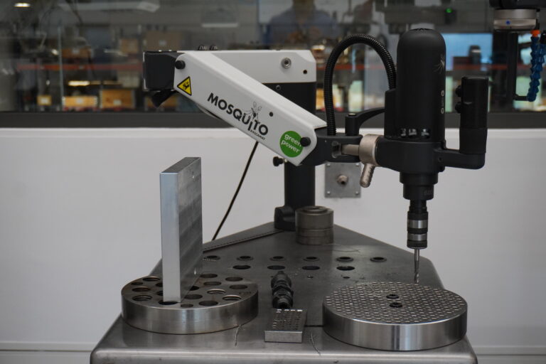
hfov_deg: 35.1
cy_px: 182
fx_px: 864
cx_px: 273
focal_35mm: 57
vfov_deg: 23.8
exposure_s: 1/160
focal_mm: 38
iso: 1250
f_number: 5.6
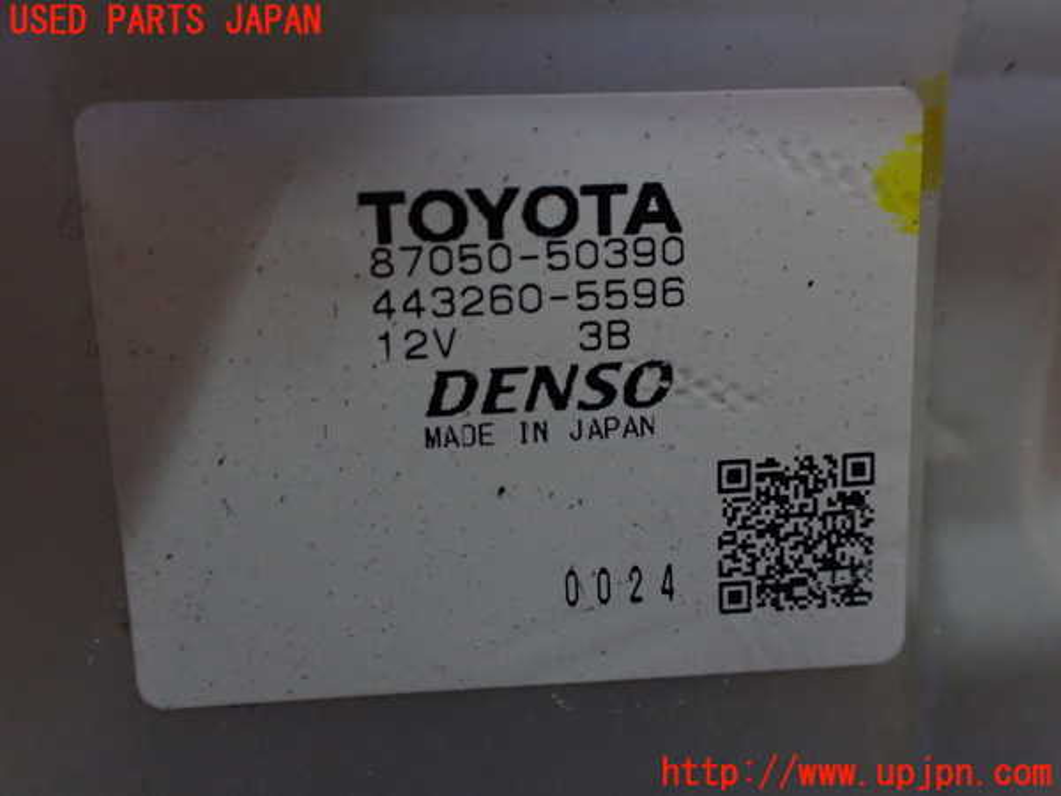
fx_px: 920
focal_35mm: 30
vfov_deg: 46.8
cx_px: 530
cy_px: 398
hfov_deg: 60.0
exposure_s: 1/125
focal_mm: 5.4
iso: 800
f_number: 2.3
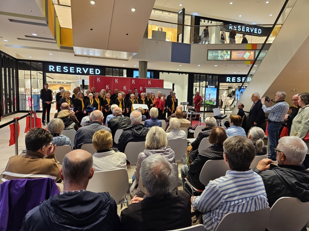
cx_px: 154
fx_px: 205
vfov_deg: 58.9
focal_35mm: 23
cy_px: 116
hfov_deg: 73.9
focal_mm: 5.4
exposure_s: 1/100
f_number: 1.8
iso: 250
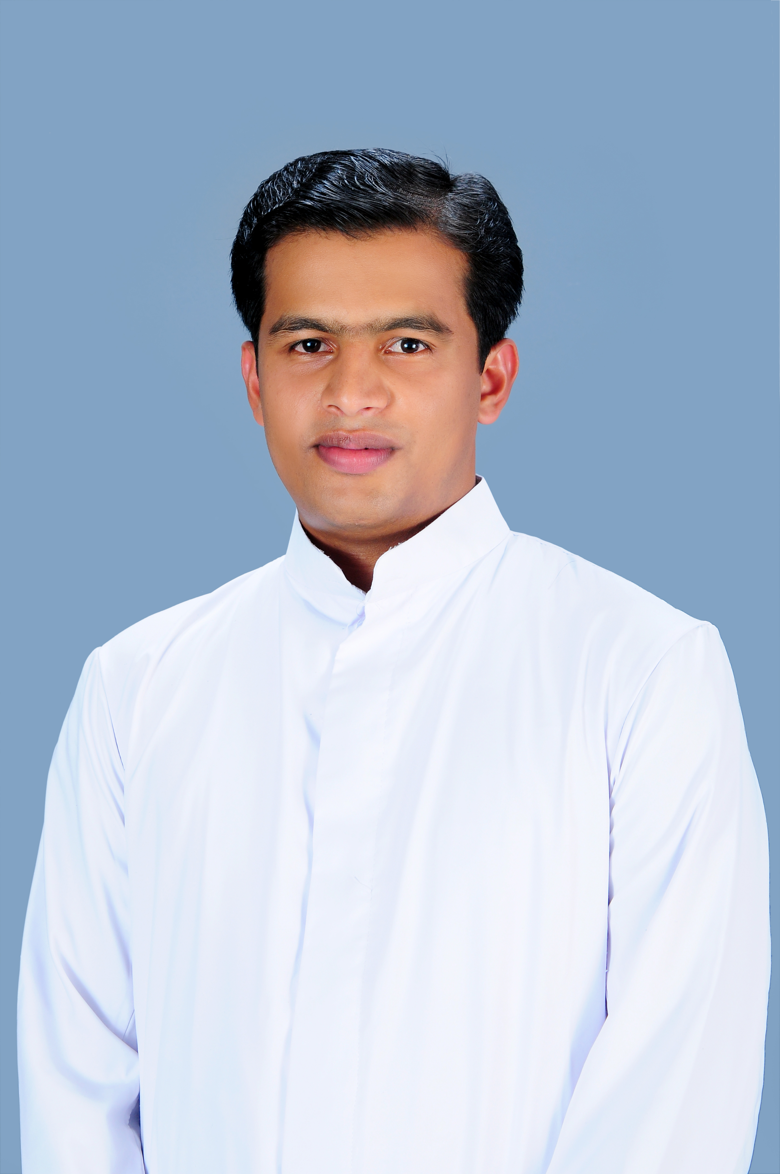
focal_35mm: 78
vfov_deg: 26.0
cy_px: 587
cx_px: 390
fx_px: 2541
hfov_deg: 17.4
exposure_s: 1/125
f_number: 6.3
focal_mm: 52
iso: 200
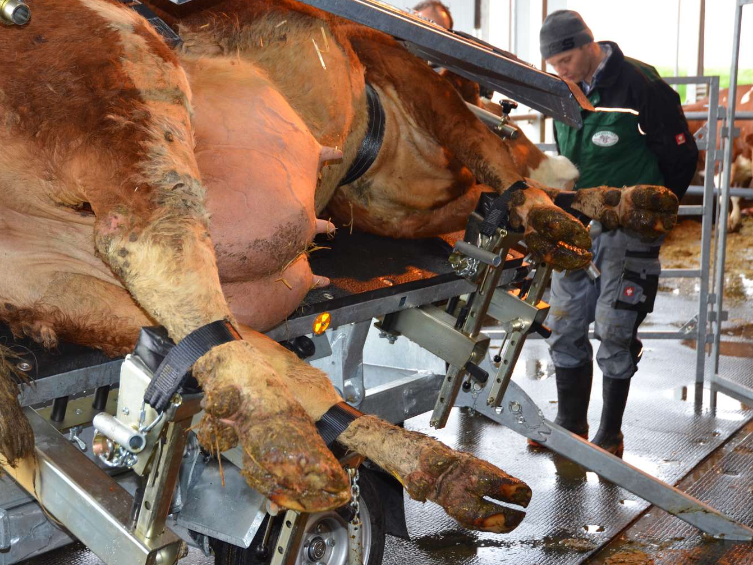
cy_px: 282
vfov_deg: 26.1
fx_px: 1218
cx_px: 325
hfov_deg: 34.3
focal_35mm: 56
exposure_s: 1/60
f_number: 4
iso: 640
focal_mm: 34
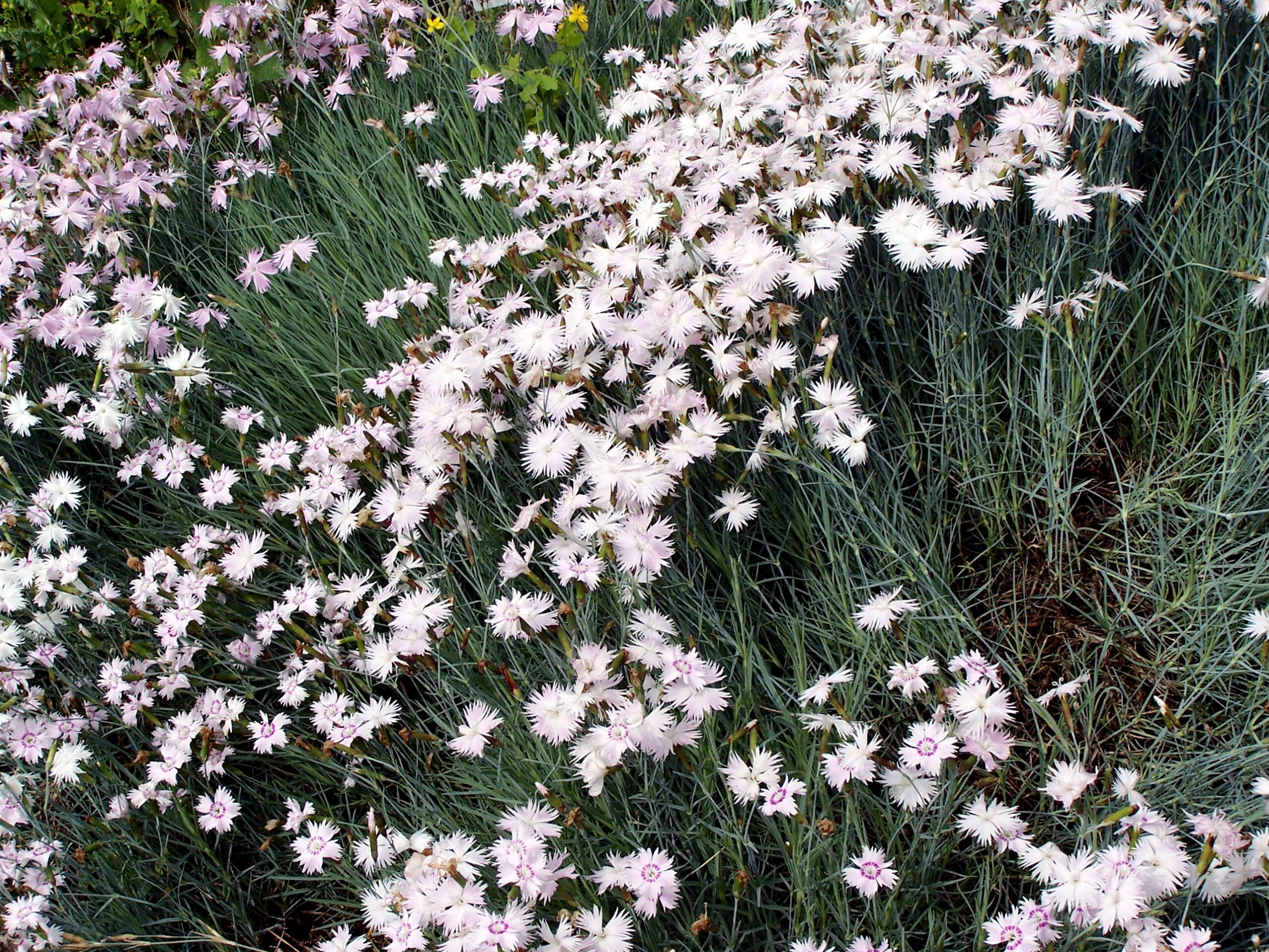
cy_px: 476
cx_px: 634
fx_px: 2456
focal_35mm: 67
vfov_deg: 21.9
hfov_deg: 29.0
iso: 80
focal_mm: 11.1
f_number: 4.5
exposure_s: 1/1000
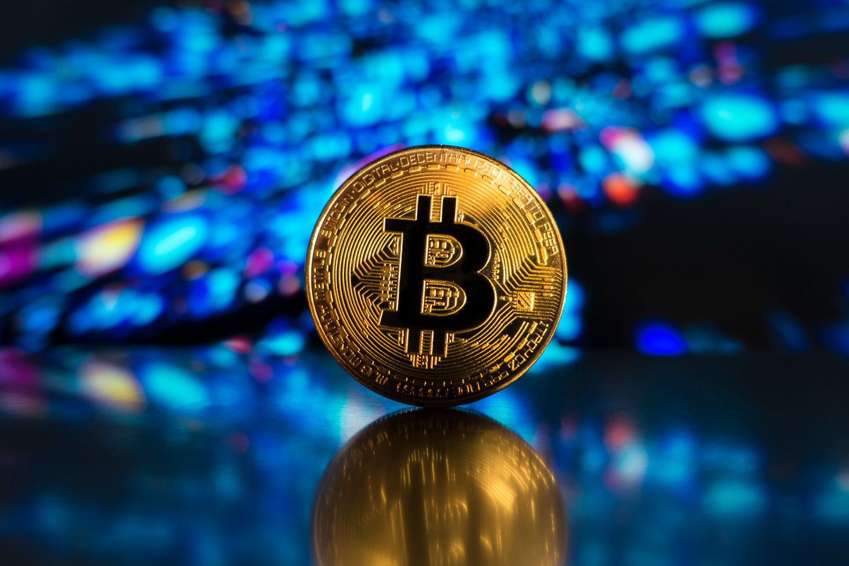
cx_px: 424
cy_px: 283
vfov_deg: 53.1
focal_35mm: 24
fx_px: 566
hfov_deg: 73.7
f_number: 2.2
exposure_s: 1/30
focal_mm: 8.8
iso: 160
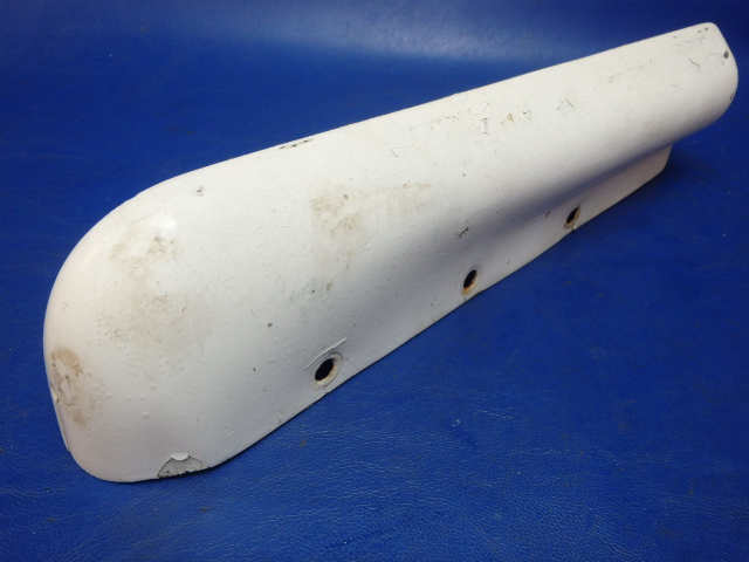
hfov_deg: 63.4
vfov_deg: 49.7
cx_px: 374
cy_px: 281
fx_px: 606
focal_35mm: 28
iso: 200
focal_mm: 5
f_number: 3.9
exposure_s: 1/40
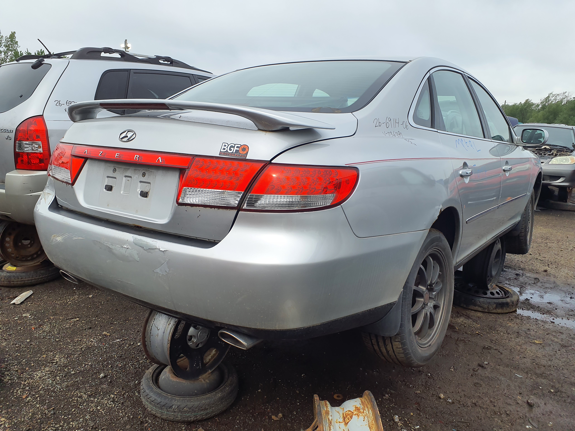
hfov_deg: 65.3
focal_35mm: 27
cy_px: 216
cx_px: 288
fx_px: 448
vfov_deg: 51.4
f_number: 1.9
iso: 40
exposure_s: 1/1160
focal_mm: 3.58
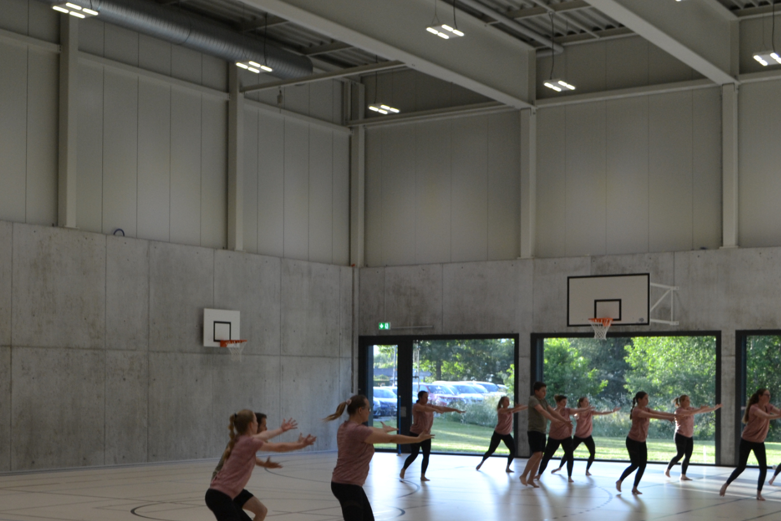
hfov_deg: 33.3
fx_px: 1301
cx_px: 316
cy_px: 366
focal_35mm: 60
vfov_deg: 22.5
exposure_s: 1/125
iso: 360
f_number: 5.6
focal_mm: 24
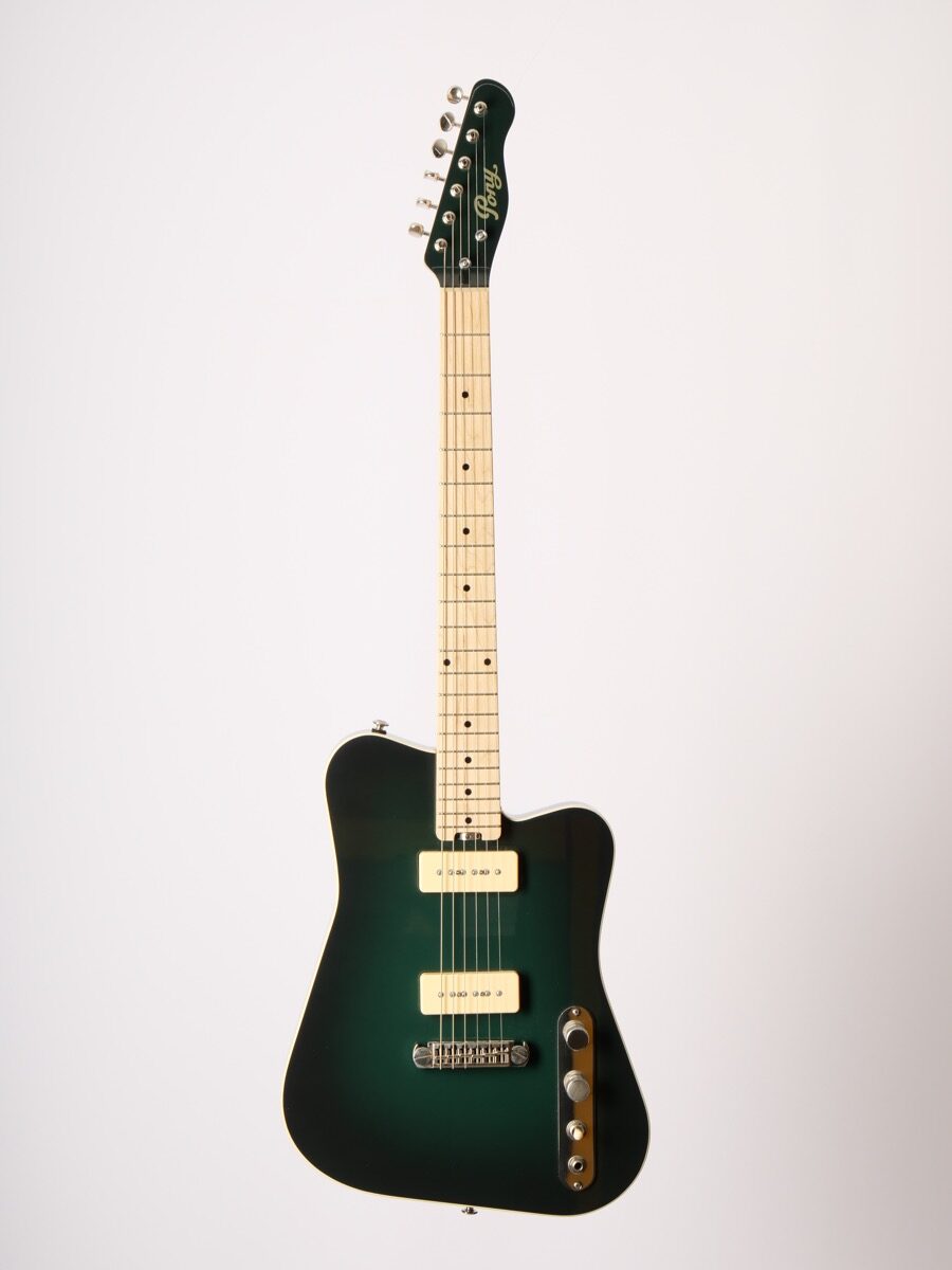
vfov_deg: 24.4
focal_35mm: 80
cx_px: 476
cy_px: 635
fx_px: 2934
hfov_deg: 18.4
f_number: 7.1
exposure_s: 1/200
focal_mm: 40
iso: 200
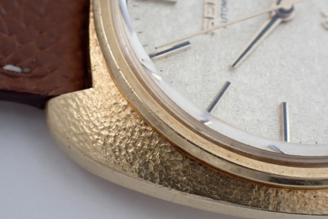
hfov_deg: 19.5
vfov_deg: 13.0
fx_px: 956
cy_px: 115
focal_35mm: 105
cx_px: 165
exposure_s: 1/100
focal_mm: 18
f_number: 4.9
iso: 1000
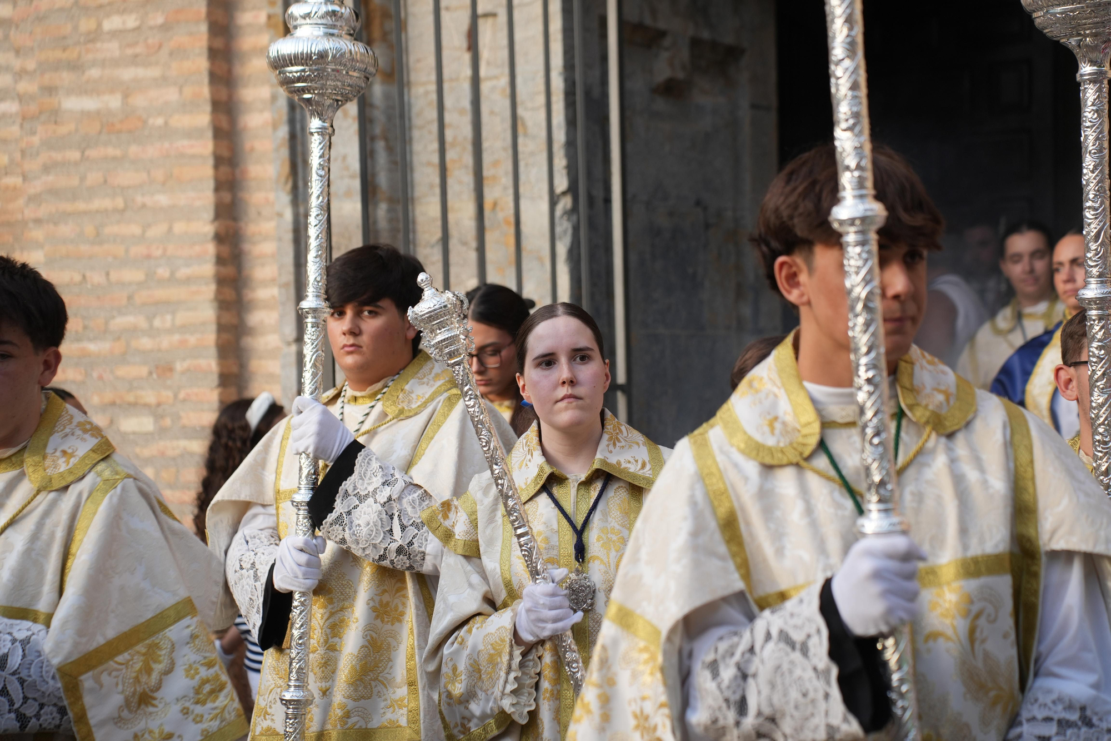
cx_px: 556
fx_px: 2314
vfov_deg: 18.2
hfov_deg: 27.0
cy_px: 370
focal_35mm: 75
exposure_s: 1/320
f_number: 3.5
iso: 320
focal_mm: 75
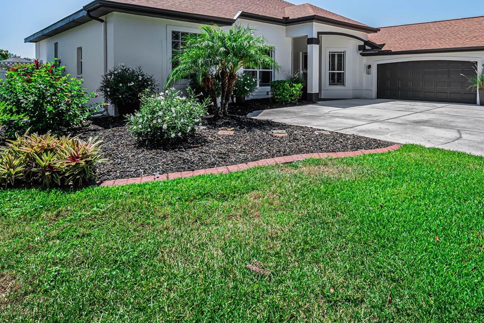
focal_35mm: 24
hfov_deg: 73.3
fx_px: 323
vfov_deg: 51.3
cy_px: 89
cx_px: 280
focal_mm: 15
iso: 320
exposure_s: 1/640
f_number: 9
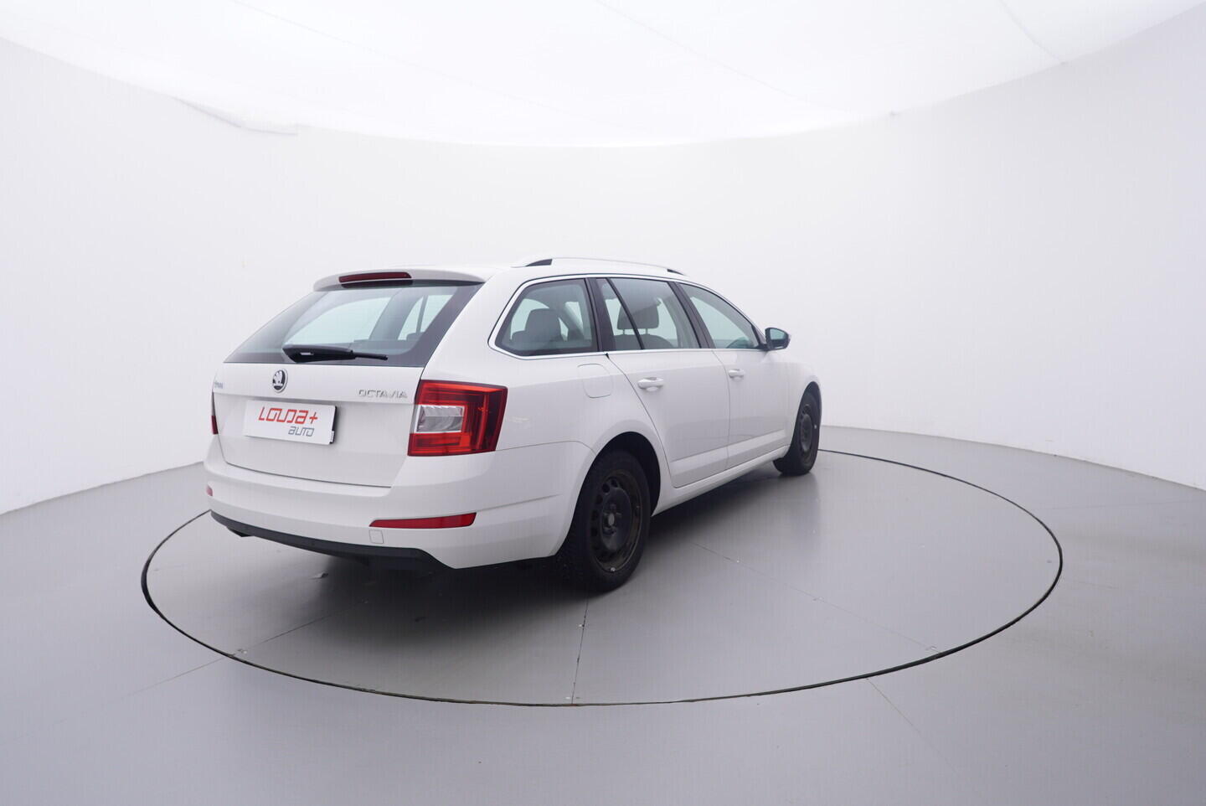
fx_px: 754
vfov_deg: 56.2
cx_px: 603
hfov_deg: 77.3
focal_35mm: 22
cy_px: 403
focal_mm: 15
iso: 200
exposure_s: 1/80
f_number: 5
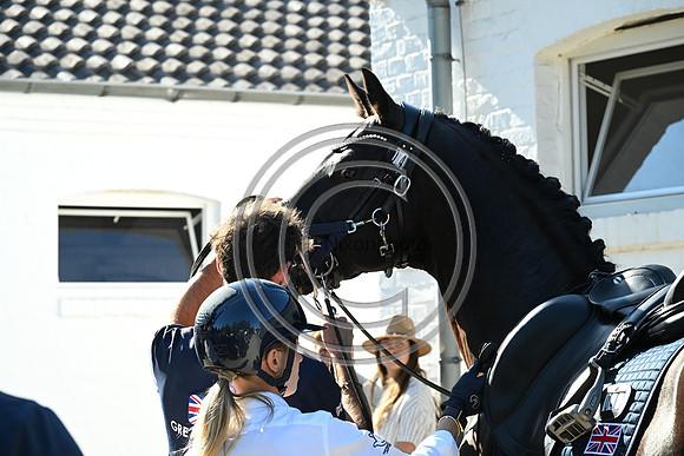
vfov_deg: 11.4
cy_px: 228
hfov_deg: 17.1
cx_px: 342
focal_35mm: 120
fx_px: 2280
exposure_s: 1/1600
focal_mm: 120
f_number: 9
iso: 3200
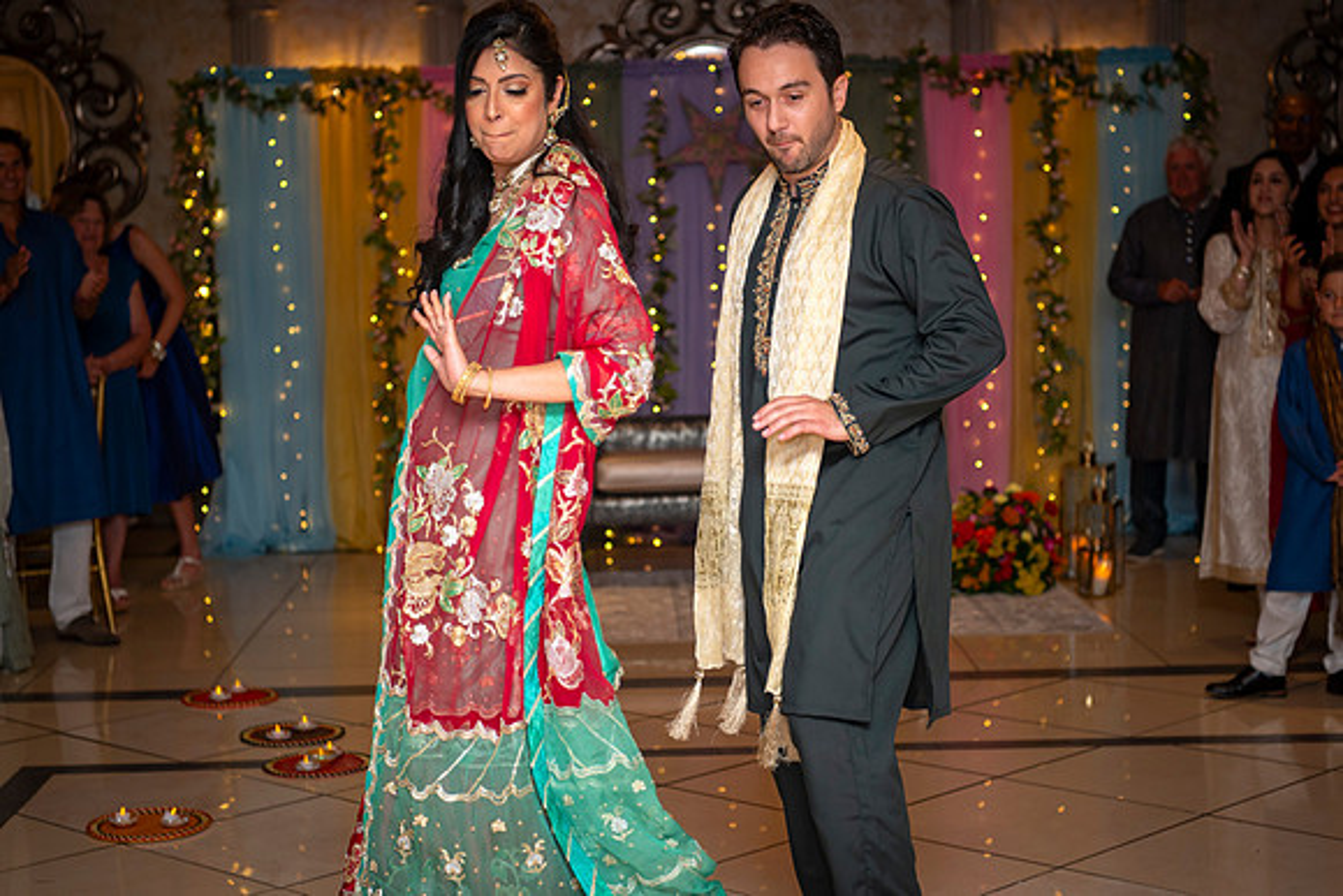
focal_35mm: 63
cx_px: 666
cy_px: 447
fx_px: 2365
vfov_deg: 21.5
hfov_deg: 31.7
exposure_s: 1/160
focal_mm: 58
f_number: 2.8
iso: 400
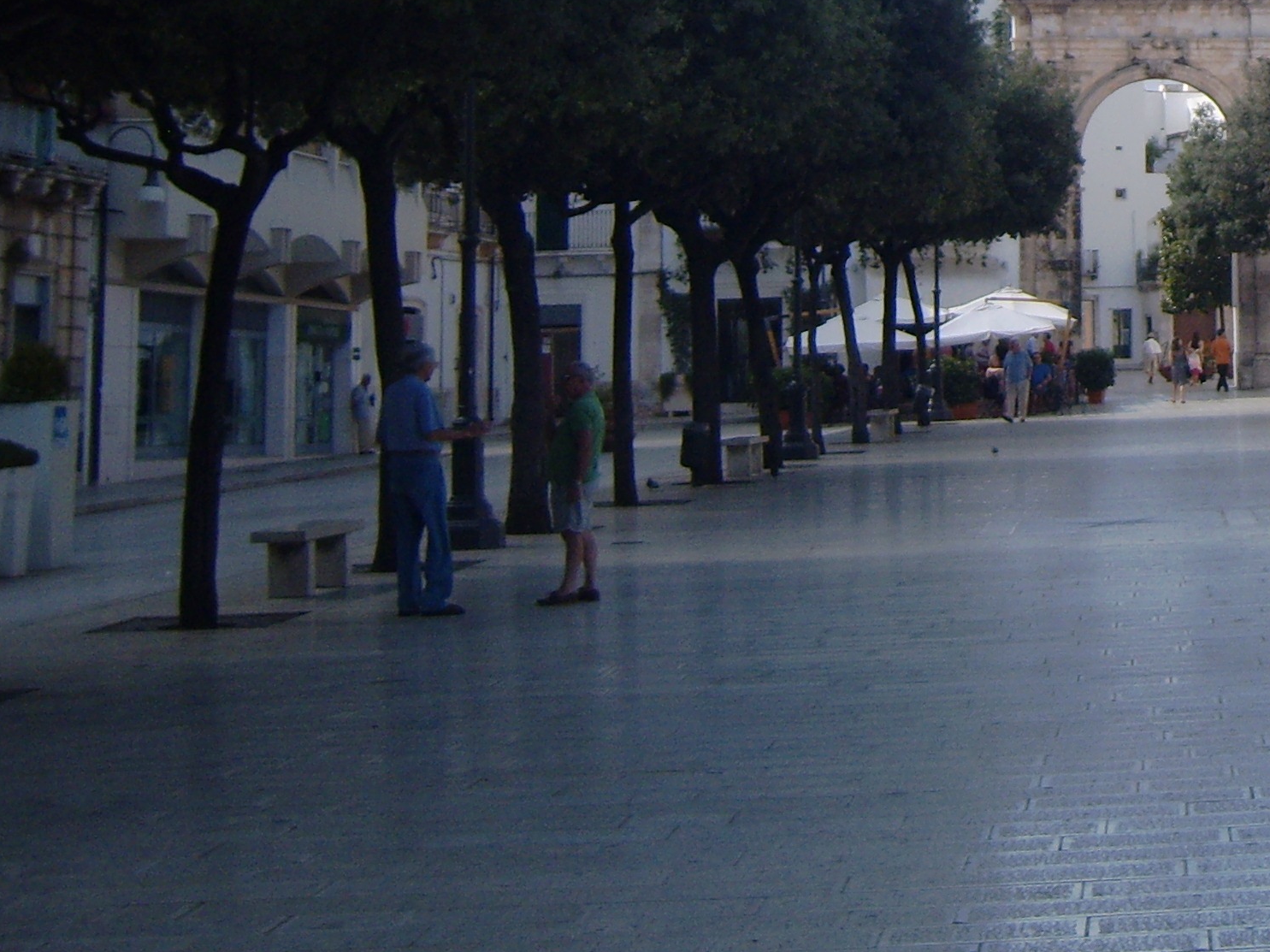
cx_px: 1435
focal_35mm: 86
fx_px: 3154
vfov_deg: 16.5
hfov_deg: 21.5
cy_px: -162
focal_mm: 7.4
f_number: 7.1
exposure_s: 1/250
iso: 80
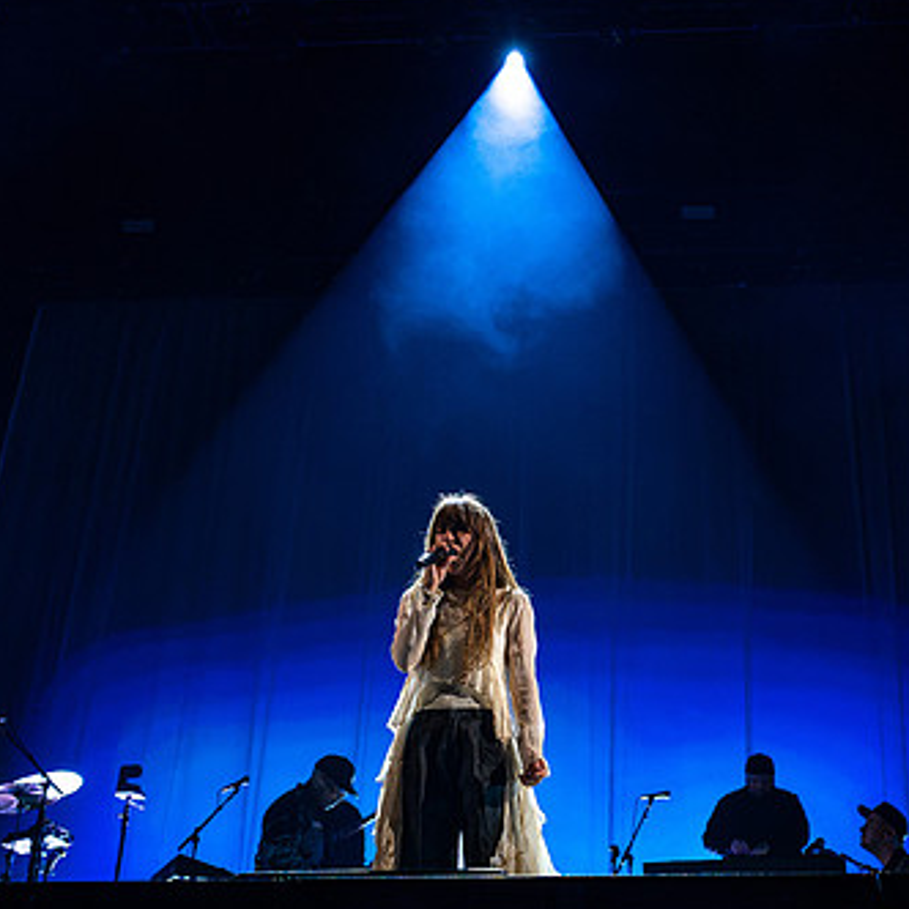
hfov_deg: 36.6
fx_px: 1367
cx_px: 561
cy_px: 456
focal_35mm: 46
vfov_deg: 36.8
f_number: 3.2
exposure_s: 1/400
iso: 1000
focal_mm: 24
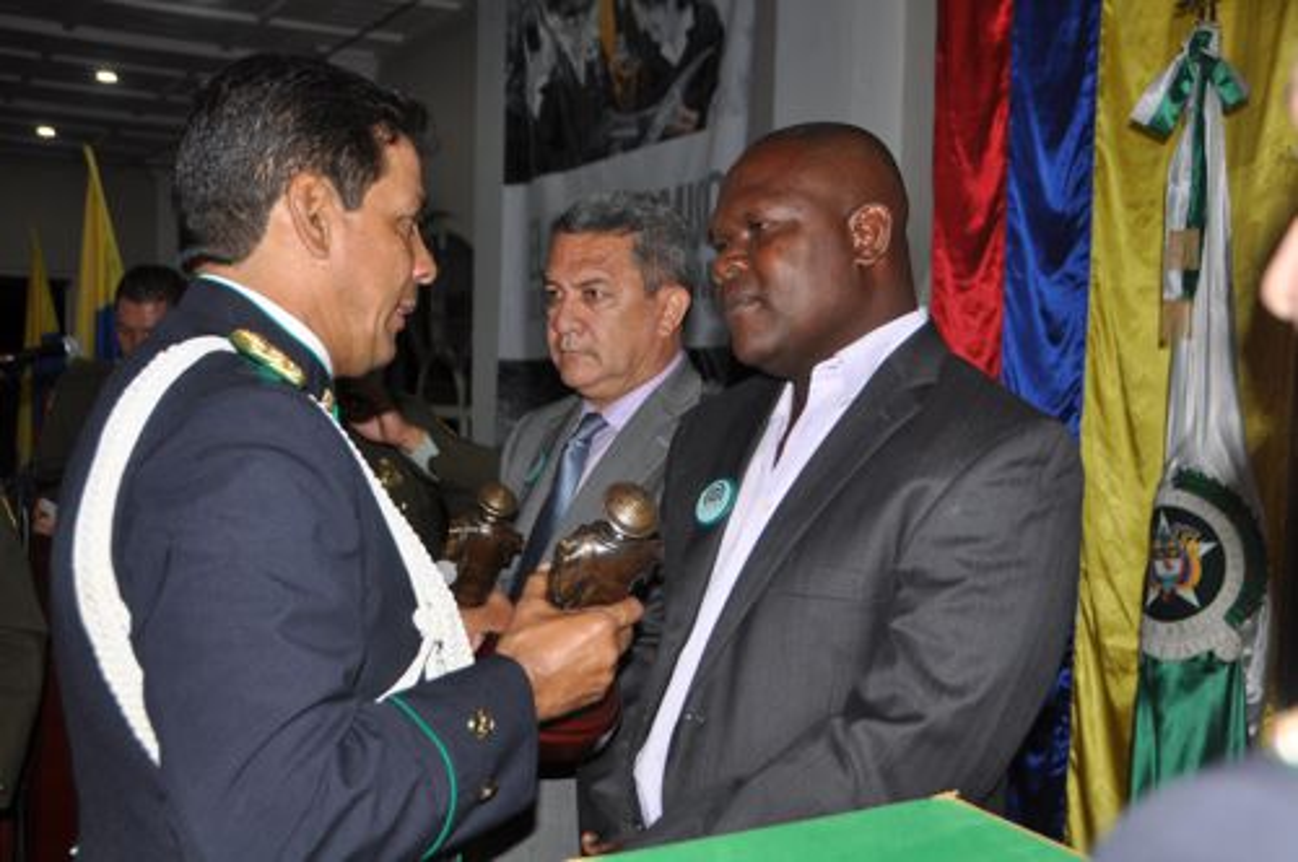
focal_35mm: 40
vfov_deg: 32.9
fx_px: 1458
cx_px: 649
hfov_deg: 48.0
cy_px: 431
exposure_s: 1/60
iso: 200
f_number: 4
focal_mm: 27
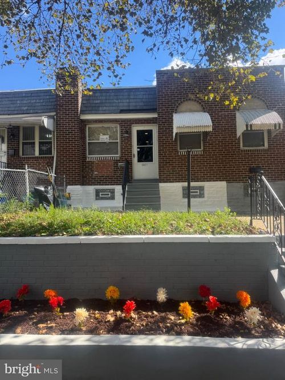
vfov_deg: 71.6
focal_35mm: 24
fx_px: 264
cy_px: 190
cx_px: 142
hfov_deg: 56.8
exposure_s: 1/1524
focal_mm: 6.76
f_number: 1.78
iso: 80
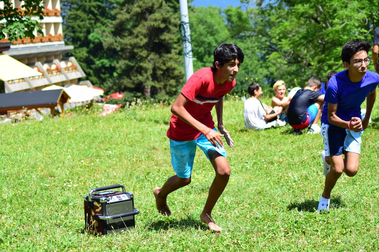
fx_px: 1184
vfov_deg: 12.2
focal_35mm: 112
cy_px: 126
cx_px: 190
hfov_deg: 18.2
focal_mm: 75
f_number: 5.6
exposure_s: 1/1250
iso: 400
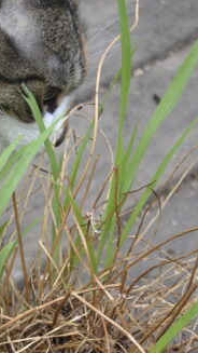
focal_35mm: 128
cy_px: 388
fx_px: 1194
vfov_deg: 16.3
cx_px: -96
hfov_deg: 9.2
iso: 200
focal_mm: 26
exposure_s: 1/125
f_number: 4.2
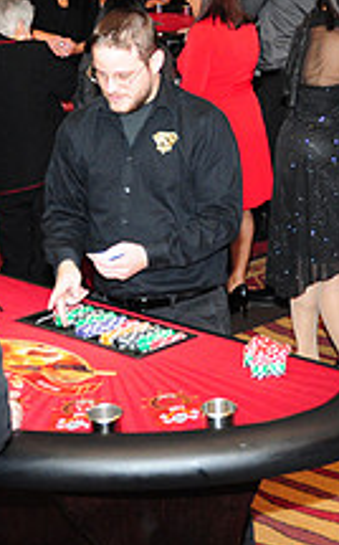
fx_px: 1466
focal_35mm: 99
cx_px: 256
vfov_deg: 20.9
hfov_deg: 13.1
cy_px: 174
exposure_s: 1/60
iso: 1250
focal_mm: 24
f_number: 4
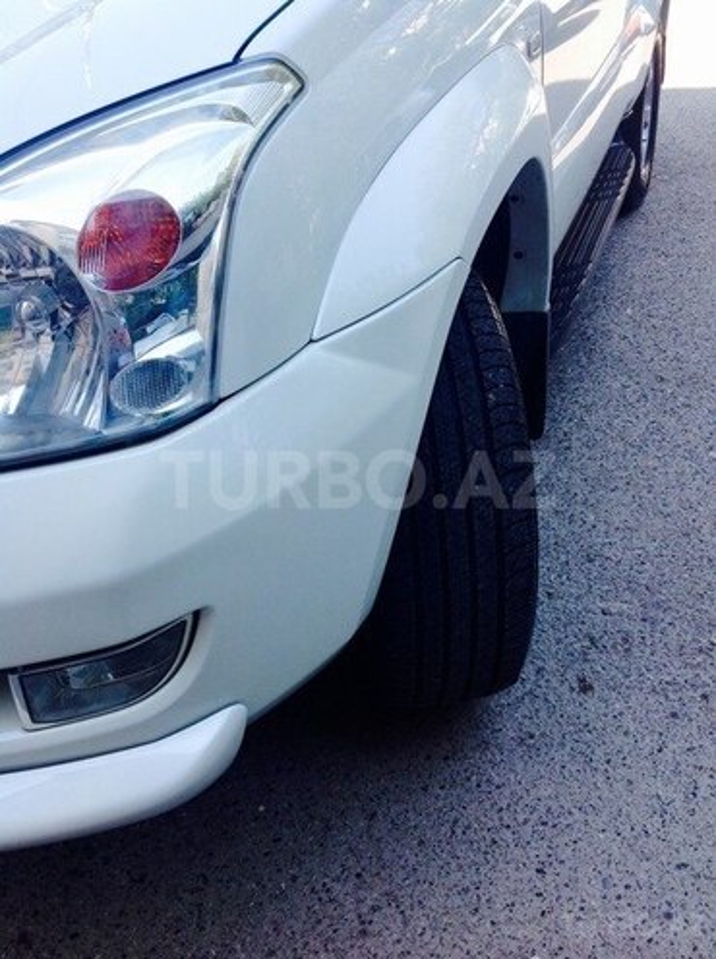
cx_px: 358
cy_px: 480
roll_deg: +6.7
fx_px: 969
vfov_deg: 52.7
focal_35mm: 35
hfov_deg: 40.6
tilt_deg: -33.5
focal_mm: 4.28
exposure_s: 1/387
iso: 50
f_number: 2.4
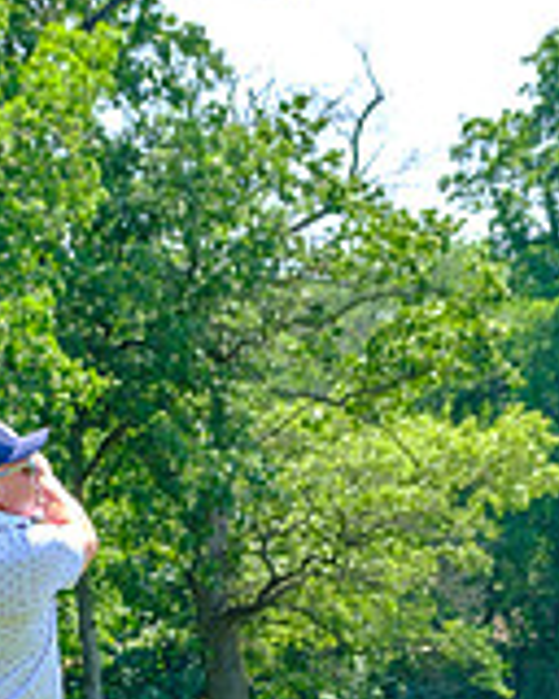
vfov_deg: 9.6
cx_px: 66
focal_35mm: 200
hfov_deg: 7.7
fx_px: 4136
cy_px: 782
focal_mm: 50.5
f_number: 5
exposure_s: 1/320
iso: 200
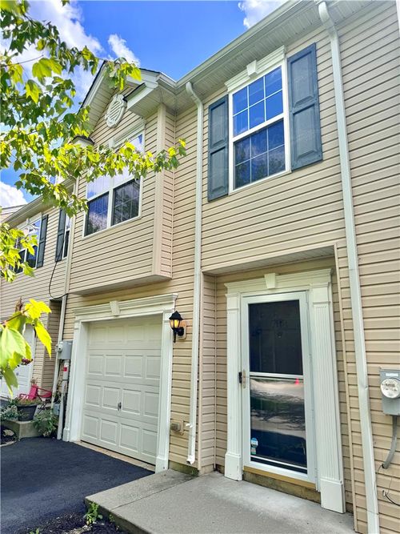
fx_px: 370
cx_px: 200
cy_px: 267
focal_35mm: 24
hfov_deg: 56.8
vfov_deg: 71.6
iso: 80
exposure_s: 1/1637
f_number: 1.78
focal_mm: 6.76
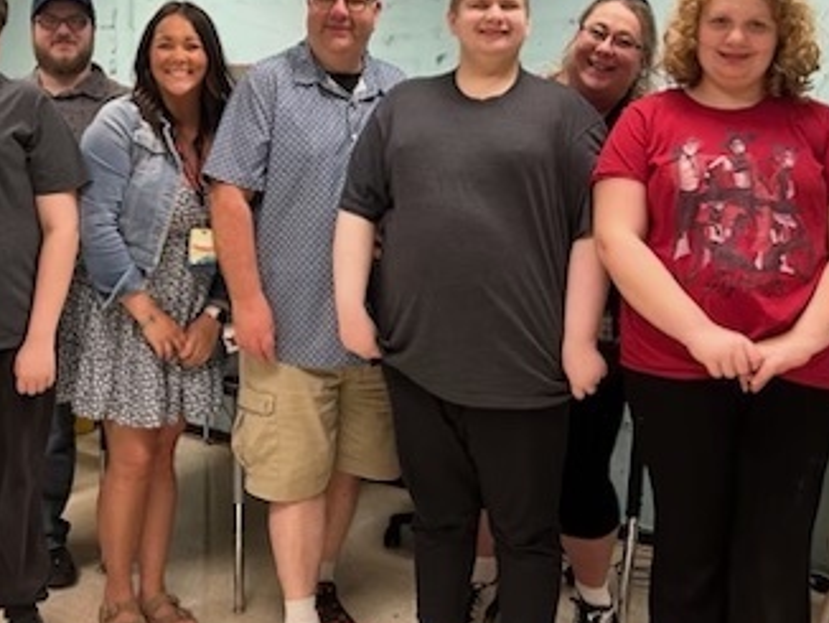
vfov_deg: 28.2
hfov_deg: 37.3
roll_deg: +0.4
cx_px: 318
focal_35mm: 51
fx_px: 1222
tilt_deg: -4.6
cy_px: 168
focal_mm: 5.7
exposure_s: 1/60
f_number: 1.5
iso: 160
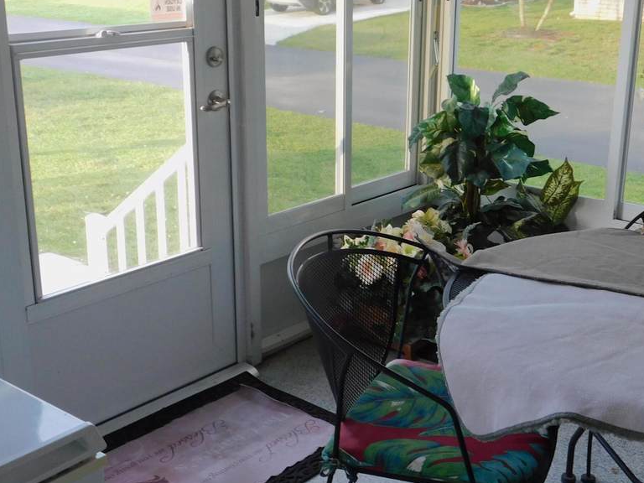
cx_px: 373
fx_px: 930
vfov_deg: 29.1
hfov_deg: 38.1
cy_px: 239
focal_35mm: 50
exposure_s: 1/40
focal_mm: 5.3
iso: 125
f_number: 3.2
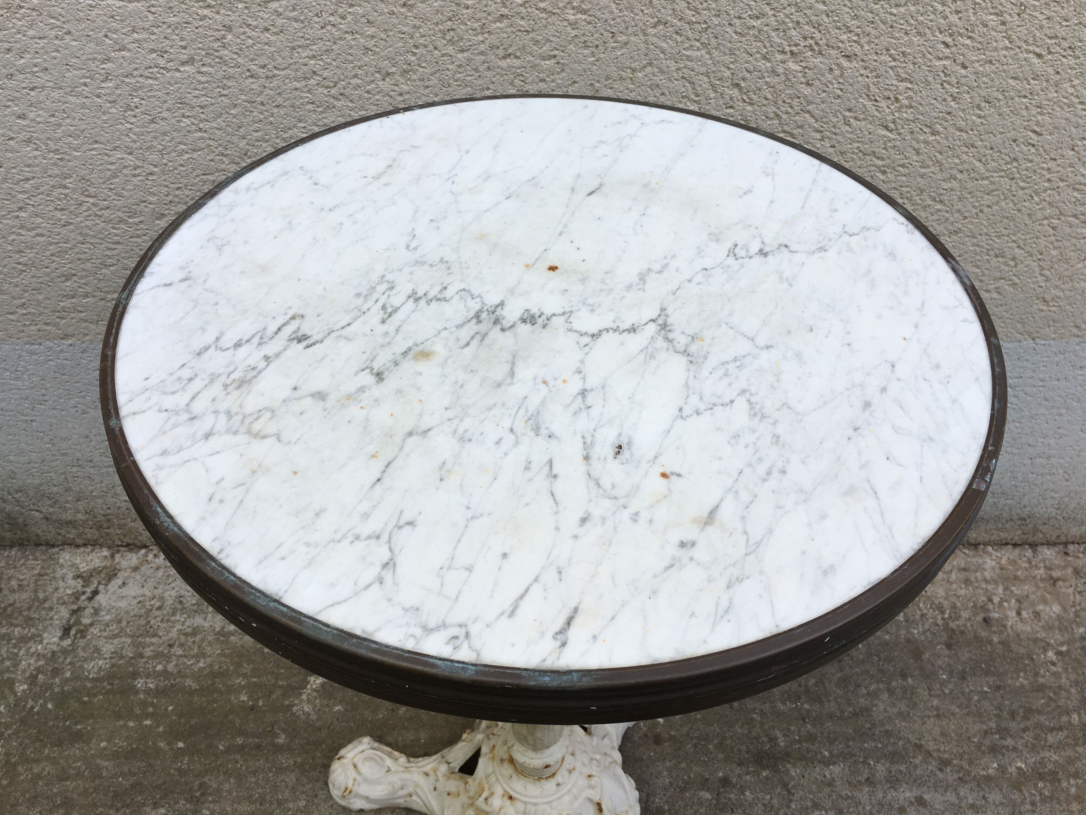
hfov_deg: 61.7
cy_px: 408
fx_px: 910
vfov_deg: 48.2
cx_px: 543
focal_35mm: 29
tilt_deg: -43.4
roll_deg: -1.9
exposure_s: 1/262
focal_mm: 4.15
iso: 25
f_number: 2.2
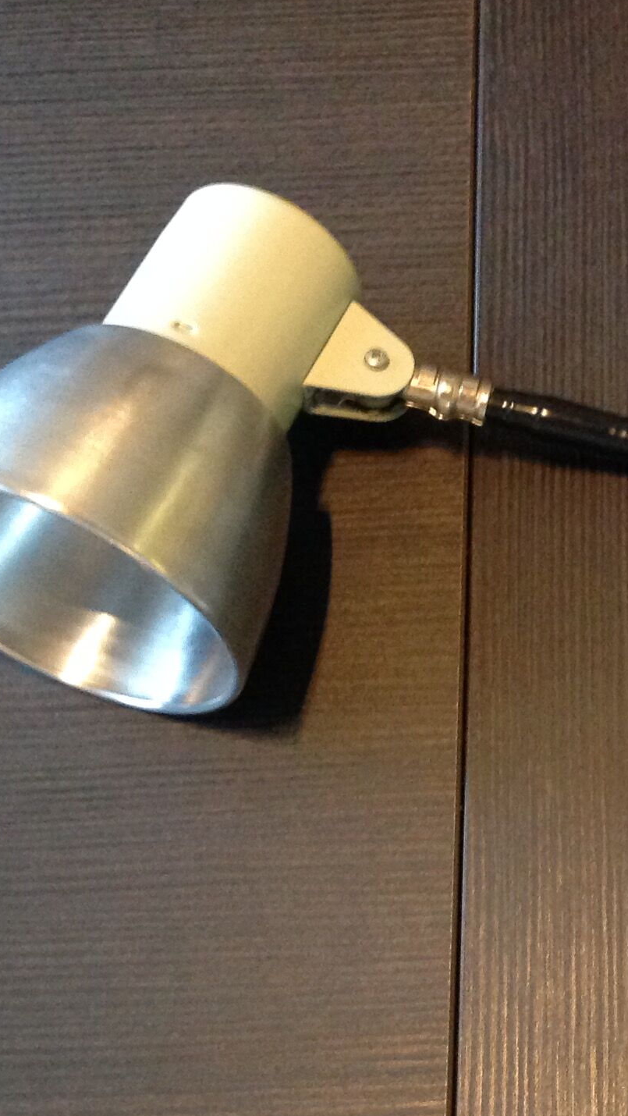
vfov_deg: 30.4
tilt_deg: -70.1
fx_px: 2041
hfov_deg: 16.7
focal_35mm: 69
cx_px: 768
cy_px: 696
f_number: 2.4
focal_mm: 4.28
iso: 400
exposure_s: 1/15
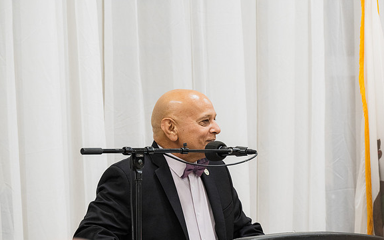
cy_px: 116
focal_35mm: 417
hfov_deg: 5.0
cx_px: 192
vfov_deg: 3.1
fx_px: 4362
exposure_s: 1/80
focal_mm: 400
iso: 6400
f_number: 10
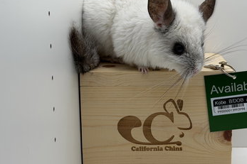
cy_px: 77
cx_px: 142
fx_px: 494
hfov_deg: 28.0
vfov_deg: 18.9
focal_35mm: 72
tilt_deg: -10.7
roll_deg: +0.9
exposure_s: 1/855
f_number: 1.78
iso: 64
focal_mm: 6.76
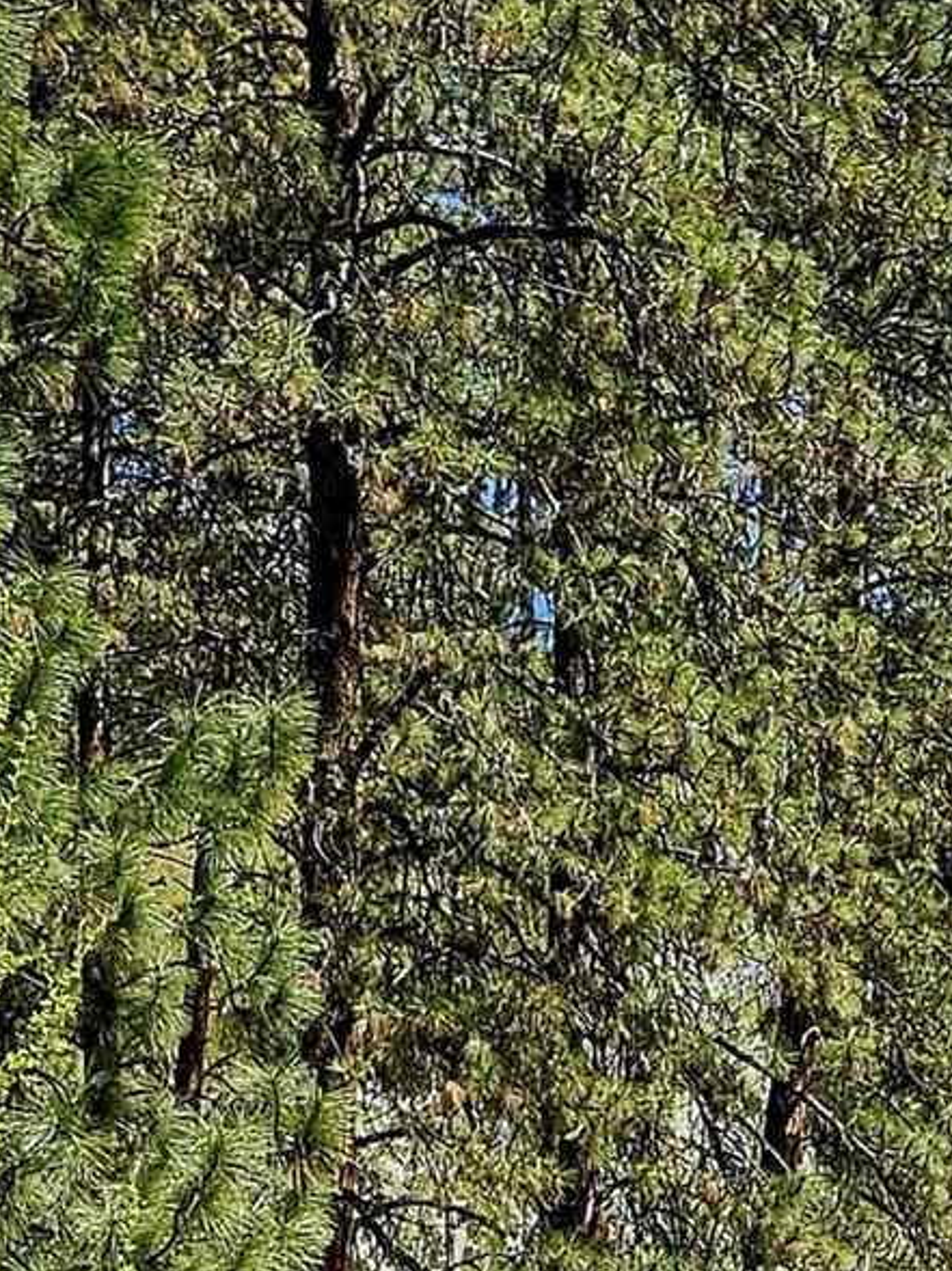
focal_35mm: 90
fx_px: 3304
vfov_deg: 20.1
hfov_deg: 16.2
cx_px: 873
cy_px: 1618
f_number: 1.7
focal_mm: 6.3
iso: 20
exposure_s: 1/1111
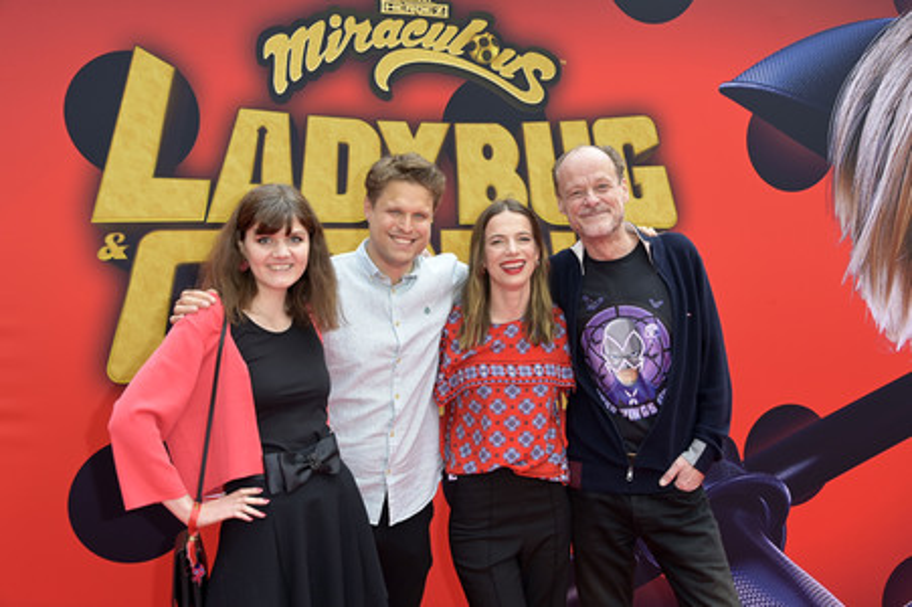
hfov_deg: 43.6
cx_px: 456
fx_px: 1139
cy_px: 304
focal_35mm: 45
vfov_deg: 29.8
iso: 400
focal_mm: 45
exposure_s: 1/200
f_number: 6.3
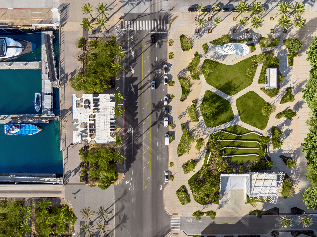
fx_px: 220
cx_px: 158
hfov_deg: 71.6
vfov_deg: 56.8
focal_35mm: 24
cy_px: 118
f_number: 11
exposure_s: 1/50
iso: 100
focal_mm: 12.29
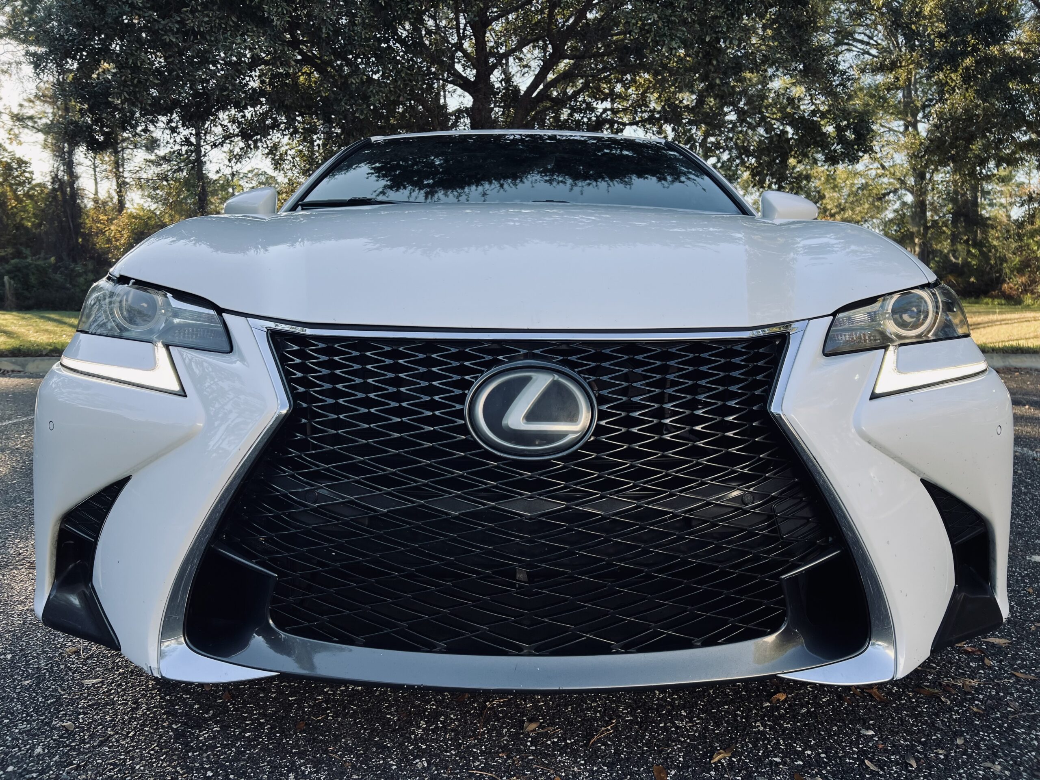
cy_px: 390
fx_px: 781
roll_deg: +1.2
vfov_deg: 53.1
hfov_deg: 67.3
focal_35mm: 26
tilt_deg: -5.9
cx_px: 520
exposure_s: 1/555
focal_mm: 5.7
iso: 50
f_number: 1.5
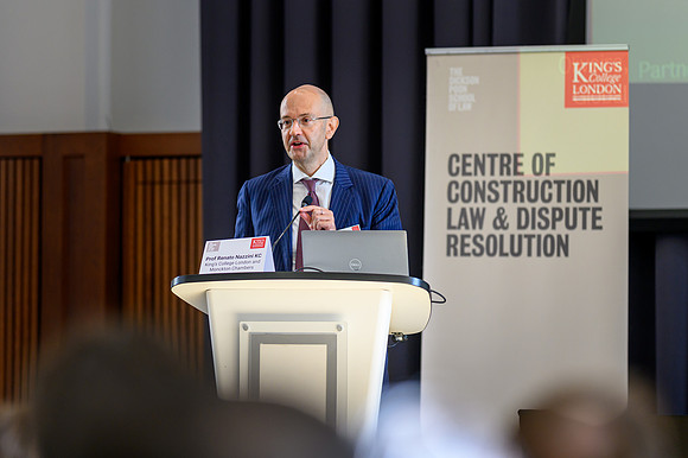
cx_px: 344
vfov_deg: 6.8
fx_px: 3875
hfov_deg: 10.1
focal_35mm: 203
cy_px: 229
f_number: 1.8
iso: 280
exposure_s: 1/250
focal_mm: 135
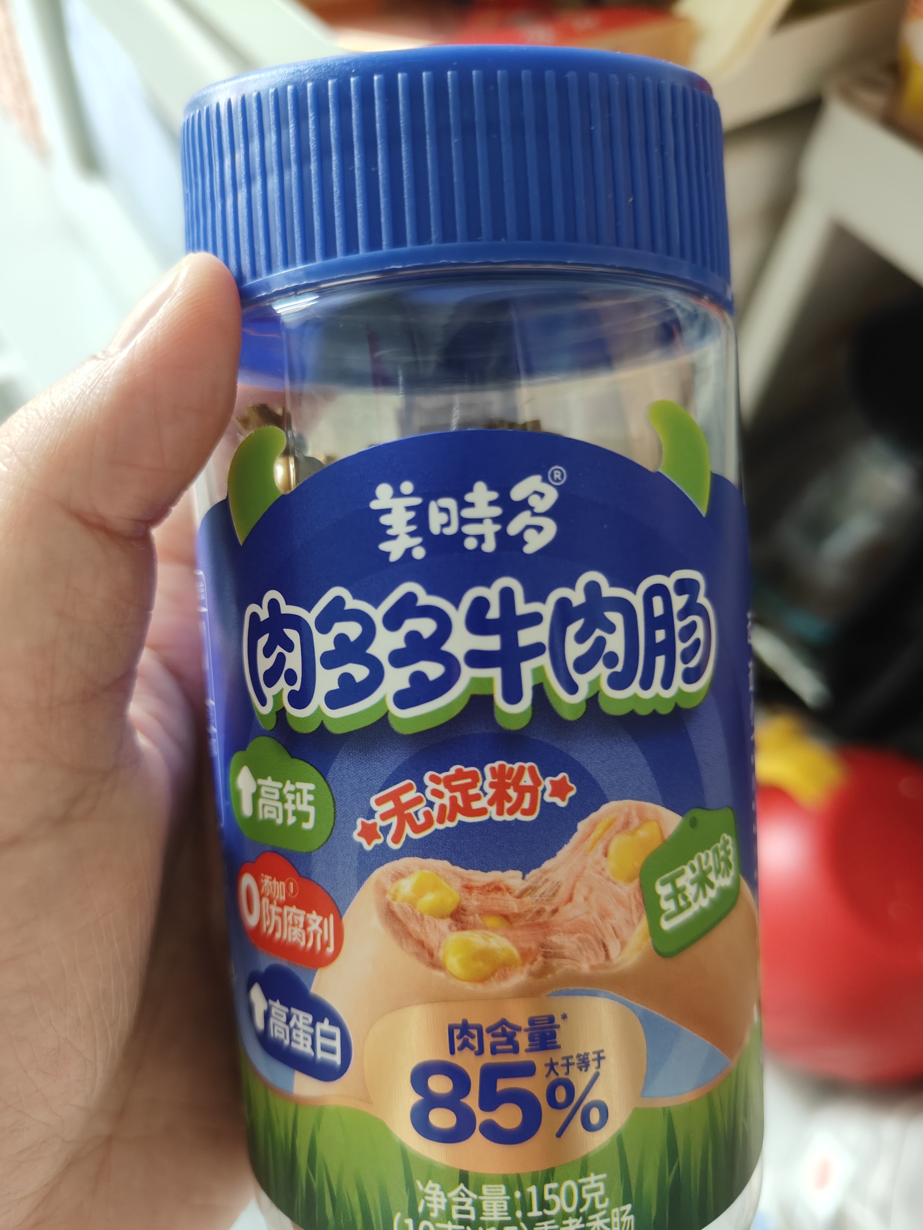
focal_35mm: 24
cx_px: 462
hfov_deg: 56.8
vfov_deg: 71.6
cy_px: 615
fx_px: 853
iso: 160
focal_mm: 5.59
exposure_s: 1/48
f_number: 1.8
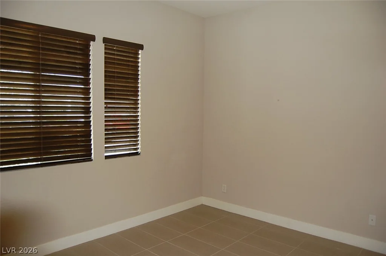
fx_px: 289
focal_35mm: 27
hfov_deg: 67.4
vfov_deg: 47.8
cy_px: 128
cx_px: 193
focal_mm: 18
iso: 400
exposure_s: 1/60
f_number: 3.5
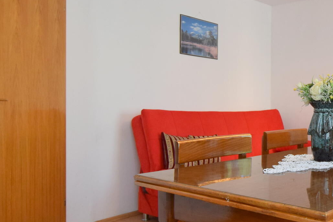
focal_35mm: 35
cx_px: 311
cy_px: 102
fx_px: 324
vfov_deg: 37.8
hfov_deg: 47.8
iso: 800
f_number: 4
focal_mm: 10
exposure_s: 1/60
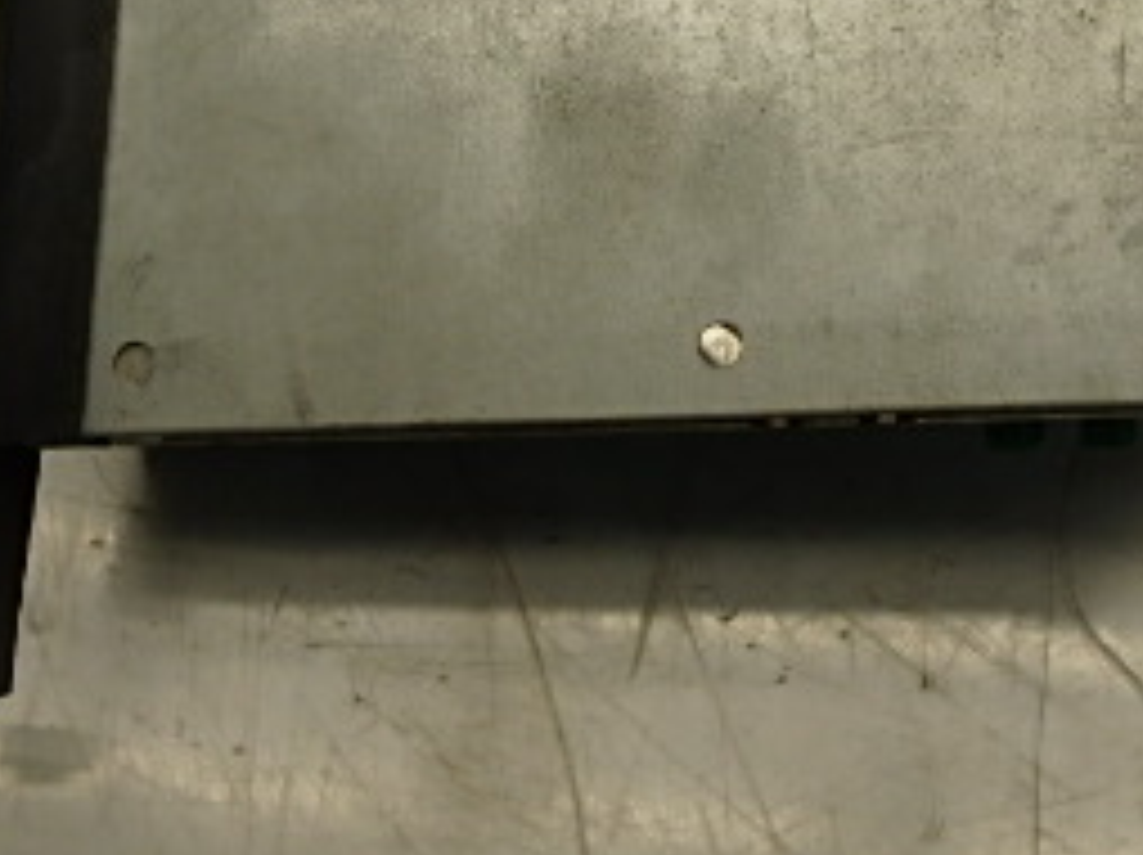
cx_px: 666
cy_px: 45
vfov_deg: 26.3
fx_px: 1748
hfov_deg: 36.1
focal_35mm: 53
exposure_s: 1/80
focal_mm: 3.7
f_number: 3.5
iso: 125
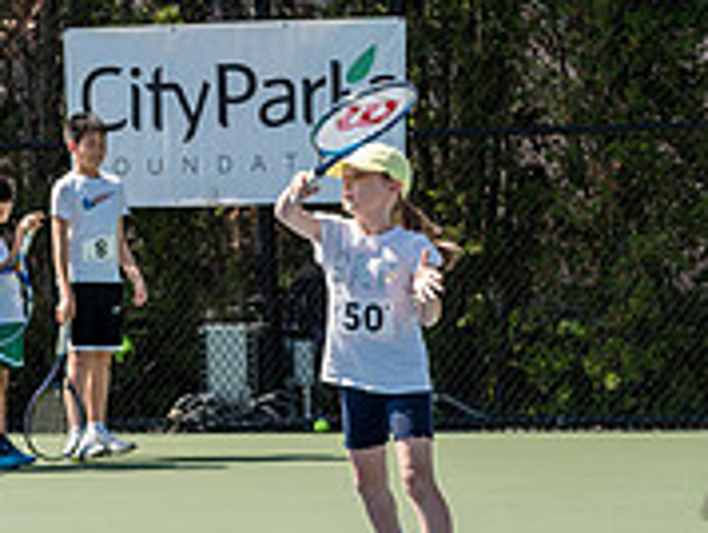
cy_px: 257
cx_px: 211
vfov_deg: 7.6
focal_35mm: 197
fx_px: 4035
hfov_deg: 10.0
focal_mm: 62
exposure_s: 1/1000
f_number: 4.5
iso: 200
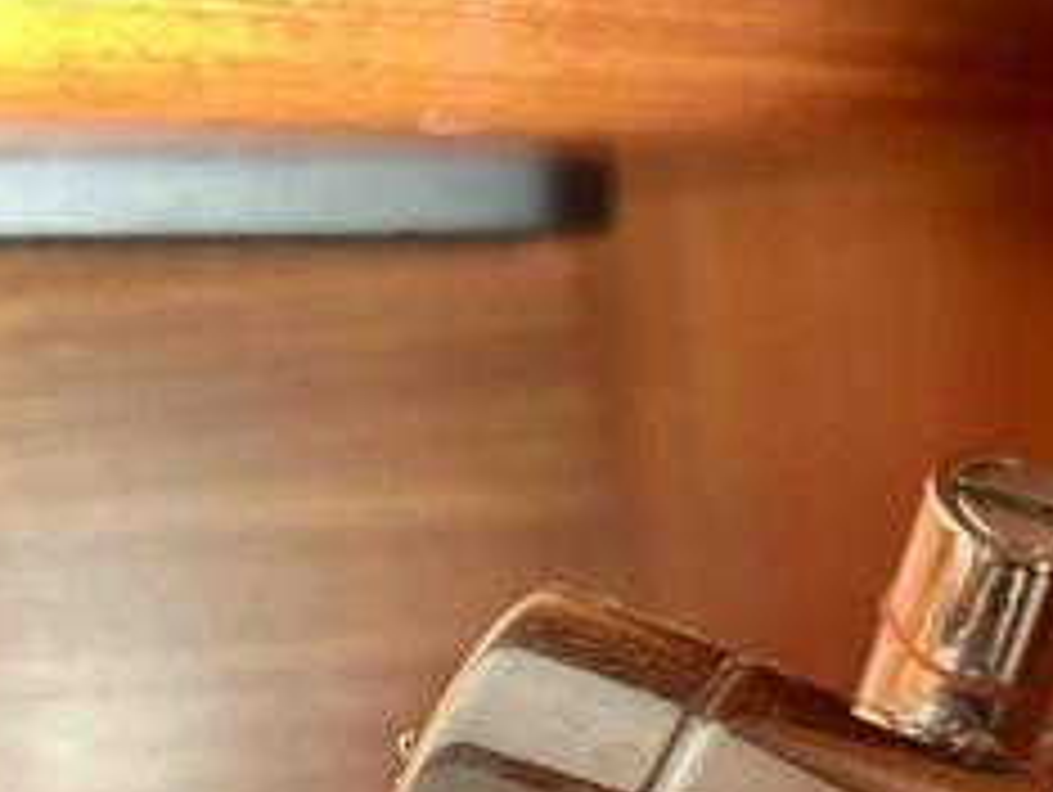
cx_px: 1116
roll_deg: +1.8
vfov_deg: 22.6
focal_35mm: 61
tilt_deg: -18.4
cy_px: 884
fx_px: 1857
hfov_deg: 29.1
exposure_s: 1/40
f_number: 1.5
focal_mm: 5.7
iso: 500
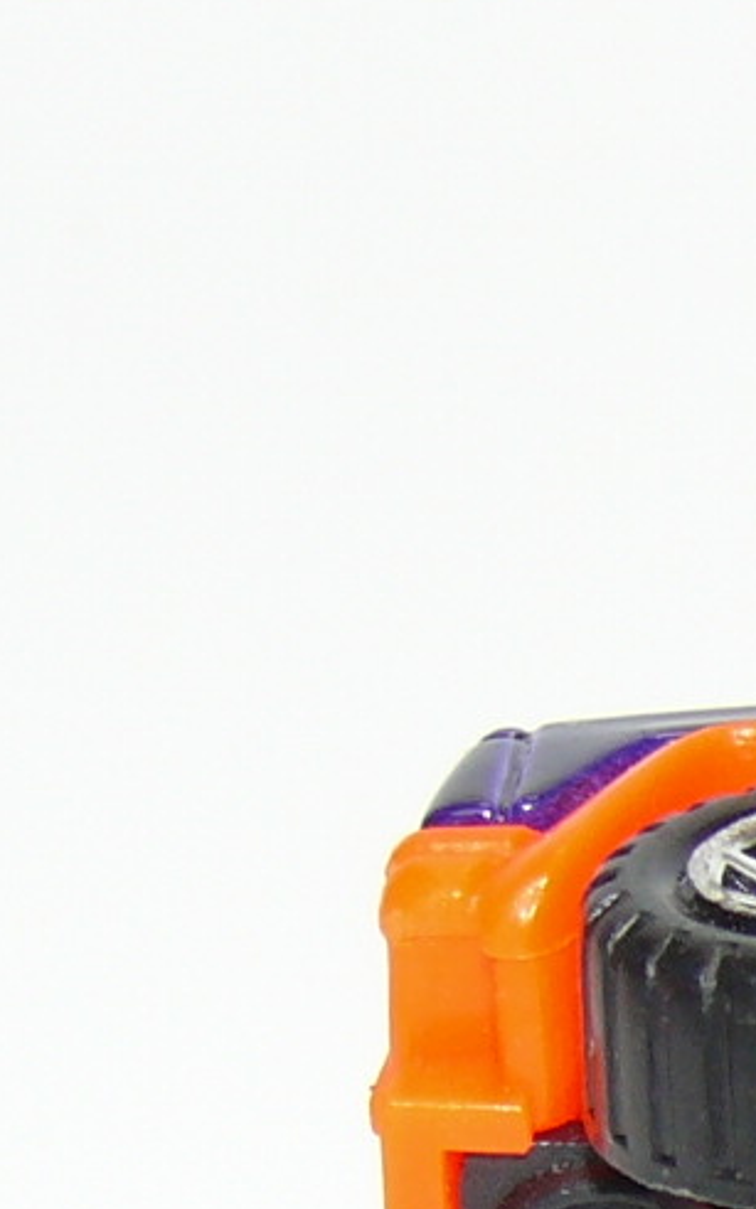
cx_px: 1955
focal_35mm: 352
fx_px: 11600
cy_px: 1204
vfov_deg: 6.0
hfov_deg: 3.7
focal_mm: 13.3
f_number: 4
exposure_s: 1/30
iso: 100
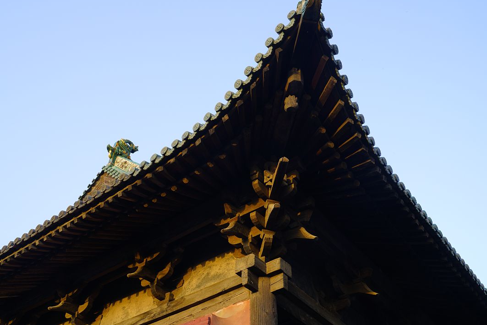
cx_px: 231
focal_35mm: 35
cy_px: 149
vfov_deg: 37.8
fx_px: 474
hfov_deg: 54.4
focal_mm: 31
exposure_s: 1/80
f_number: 8
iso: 320
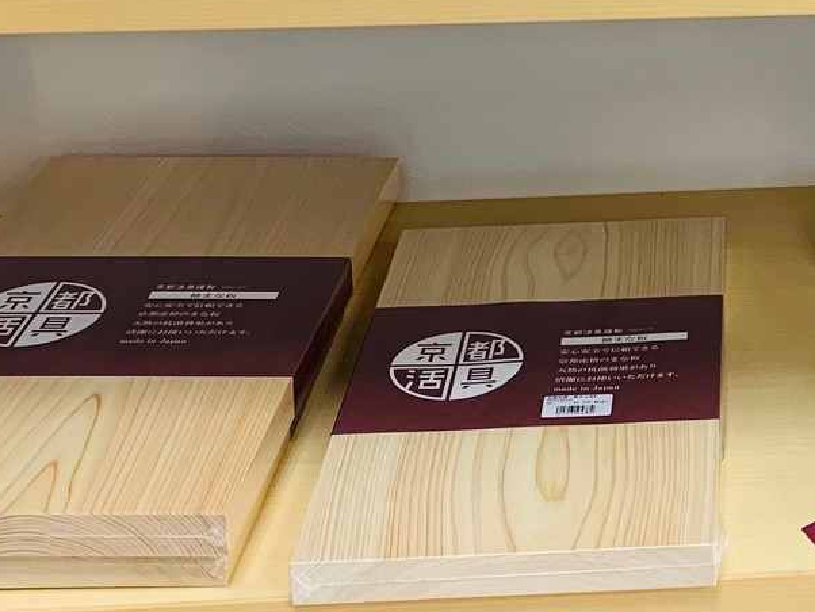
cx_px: 938
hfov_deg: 21.2
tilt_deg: -16.8
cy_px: -99
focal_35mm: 87
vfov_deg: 16.4
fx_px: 2049
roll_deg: -0.7
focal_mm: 4.25
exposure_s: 1/100
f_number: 1.8
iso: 50
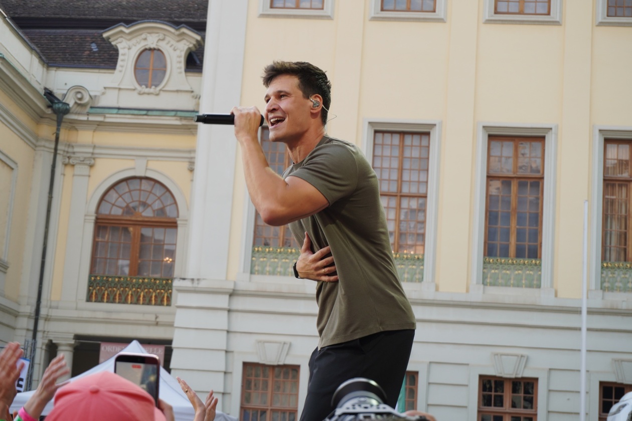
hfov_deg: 27.0
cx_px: 316
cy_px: 210
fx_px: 1317
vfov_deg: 18.2
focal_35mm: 75
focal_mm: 50
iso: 160
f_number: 5.6
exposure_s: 1/80
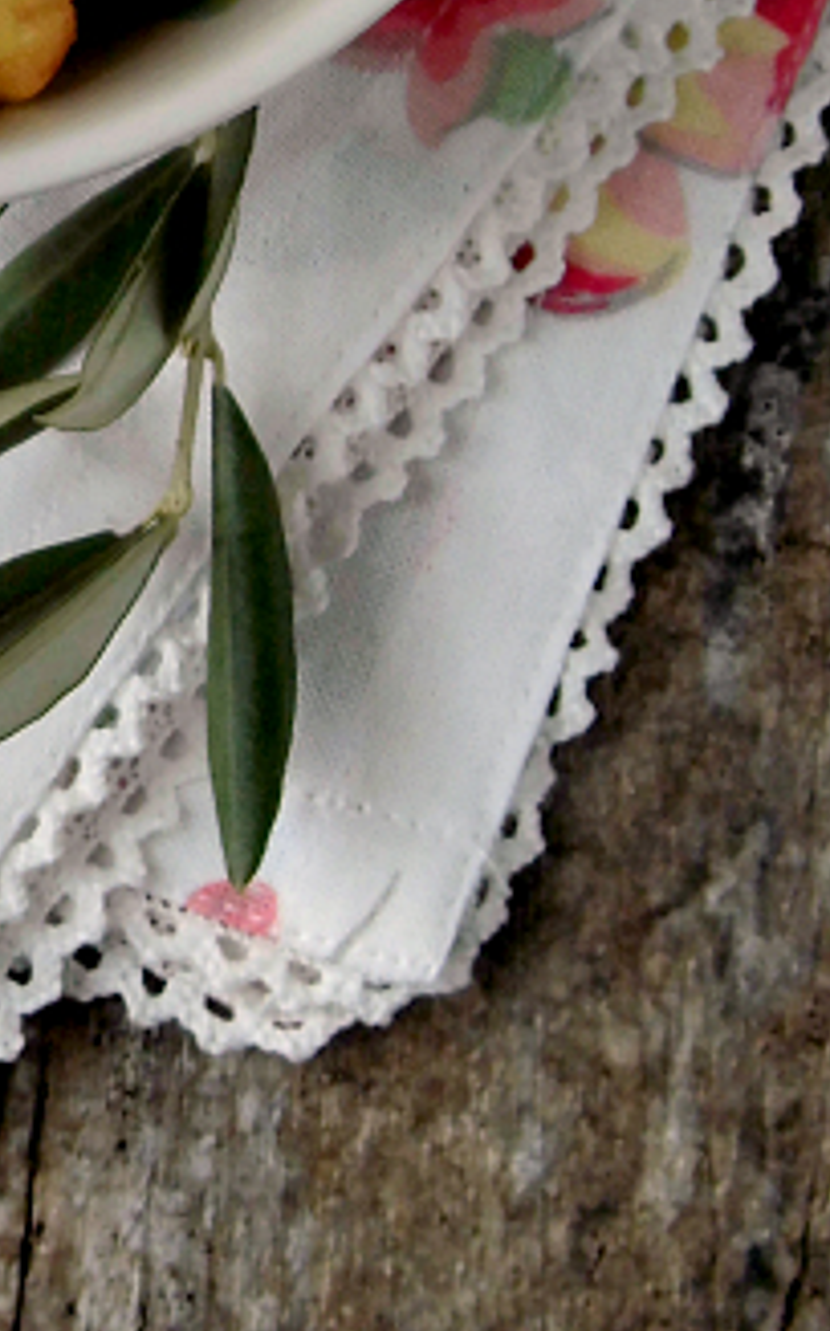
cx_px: -586
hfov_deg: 8.1
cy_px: 273
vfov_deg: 13.4
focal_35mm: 156
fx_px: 5653
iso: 100
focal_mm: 8.3
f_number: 3.4
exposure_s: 1/60
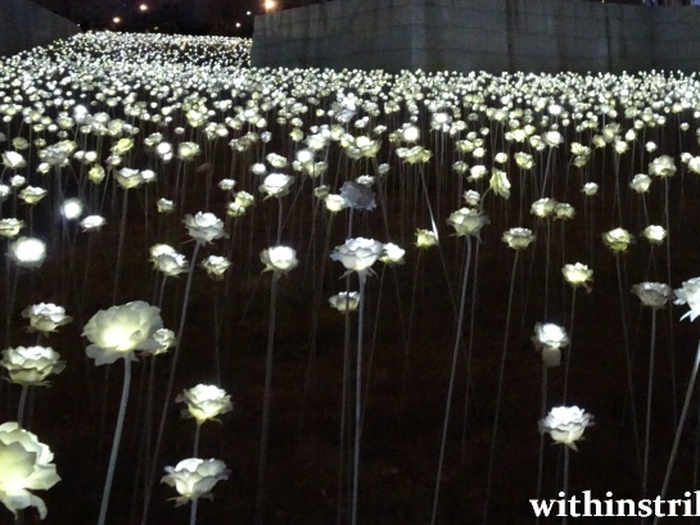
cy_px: 56
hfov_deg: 41.3
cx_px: 546
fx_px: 890
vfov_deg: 31.4
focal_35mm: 44
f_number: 3.5
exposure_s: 1/10
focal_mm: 4.1
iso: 1600
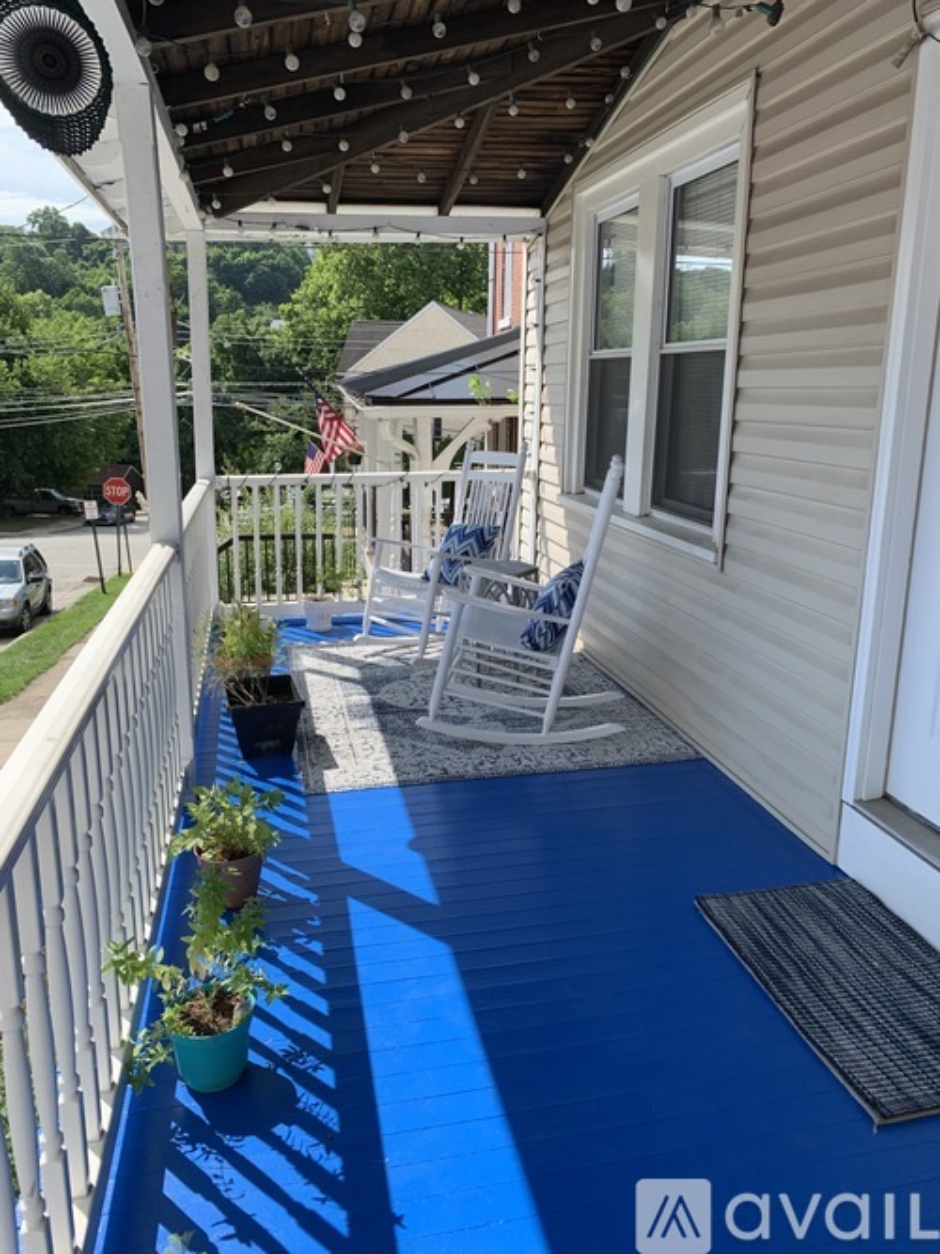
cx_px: 470
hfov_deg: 53.0
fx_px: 942
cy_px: 627
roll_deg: -1.4
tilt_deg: -11.7
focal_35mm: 26
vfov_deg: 67.3
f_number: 1.8
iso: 25
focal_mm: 4.25
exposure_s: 1/1054
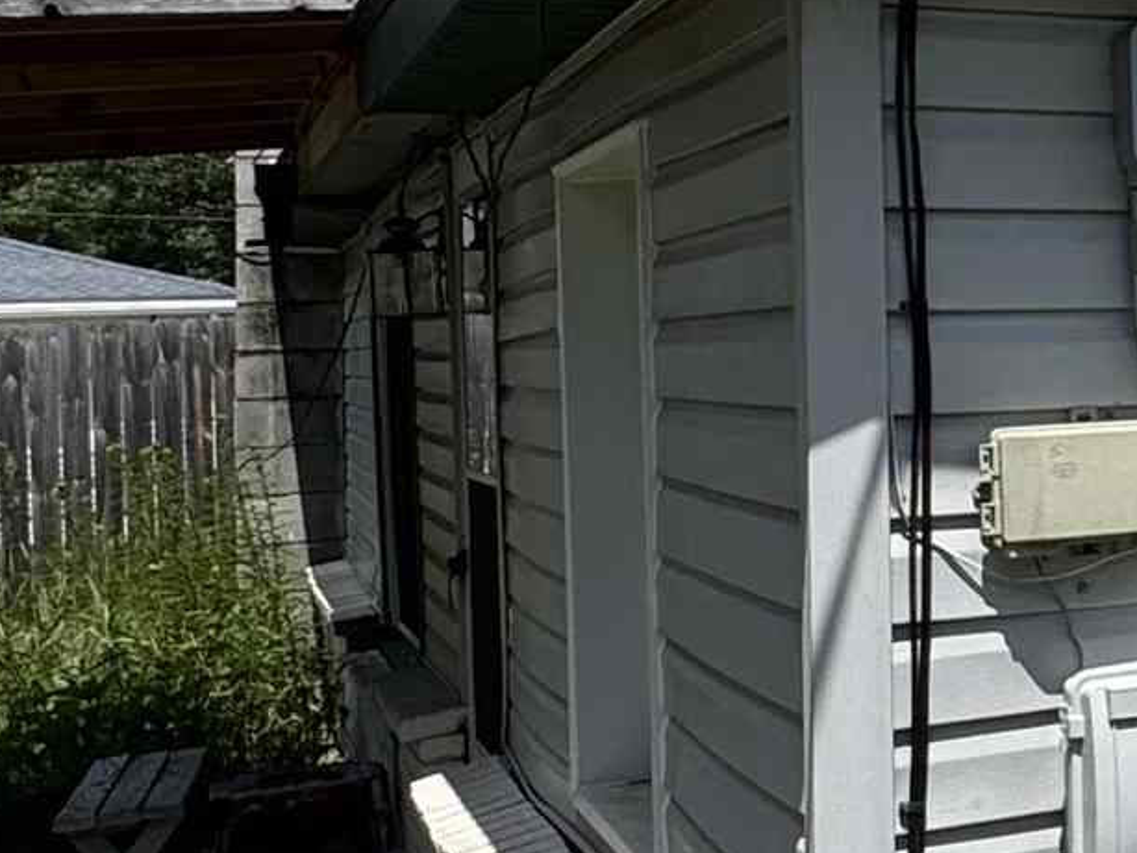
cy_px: 253
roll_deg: +2.1
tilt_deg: -0.2
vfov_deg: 20.9
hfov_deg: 21.1
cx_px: 1913
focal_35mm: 70
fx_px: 2300
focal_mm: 2.22
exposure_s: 1/2415
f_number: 2.2
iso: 50
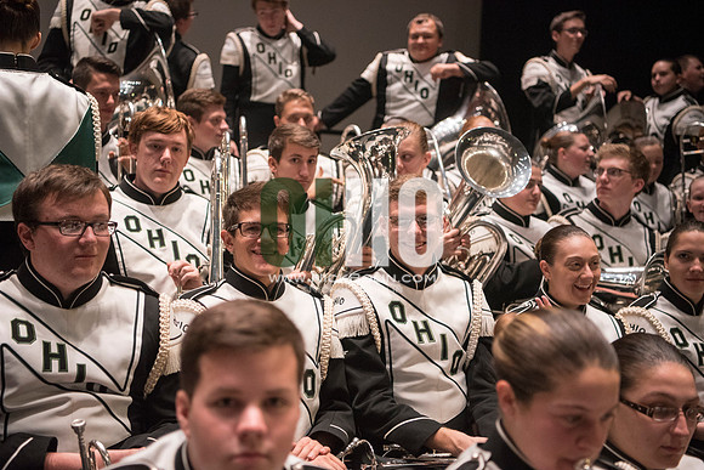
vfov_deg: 26.0
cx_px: 352
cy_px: 235
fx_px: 1017
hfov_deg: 38.2
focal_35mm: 52
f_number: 2.8
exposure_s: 1/400
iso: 4000
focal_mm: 52
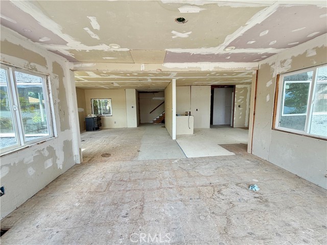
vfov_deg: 85.7
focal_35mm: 14
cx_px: 164
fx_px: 132
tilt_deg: -6.5
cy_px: 122
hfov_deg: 102.1
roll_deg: +1.6
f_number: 2.2
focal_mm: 2.22
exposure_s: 1/121
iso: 64
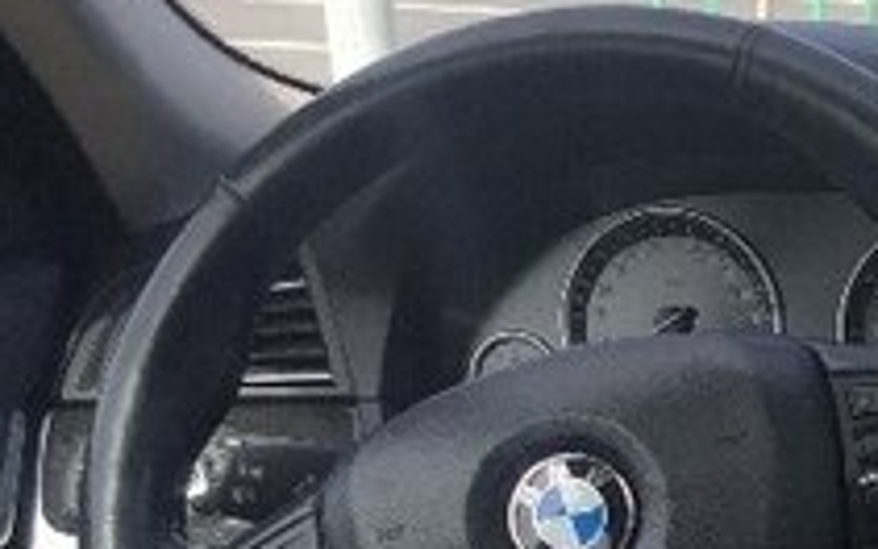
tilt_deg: -20.5
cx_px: 1361
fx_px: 2298
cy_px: 734
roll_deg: -0.9
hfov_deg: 18.8
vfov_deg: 13.1
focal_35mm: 96
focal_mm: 4.15
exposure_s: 1/377
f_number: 2.2
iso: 32
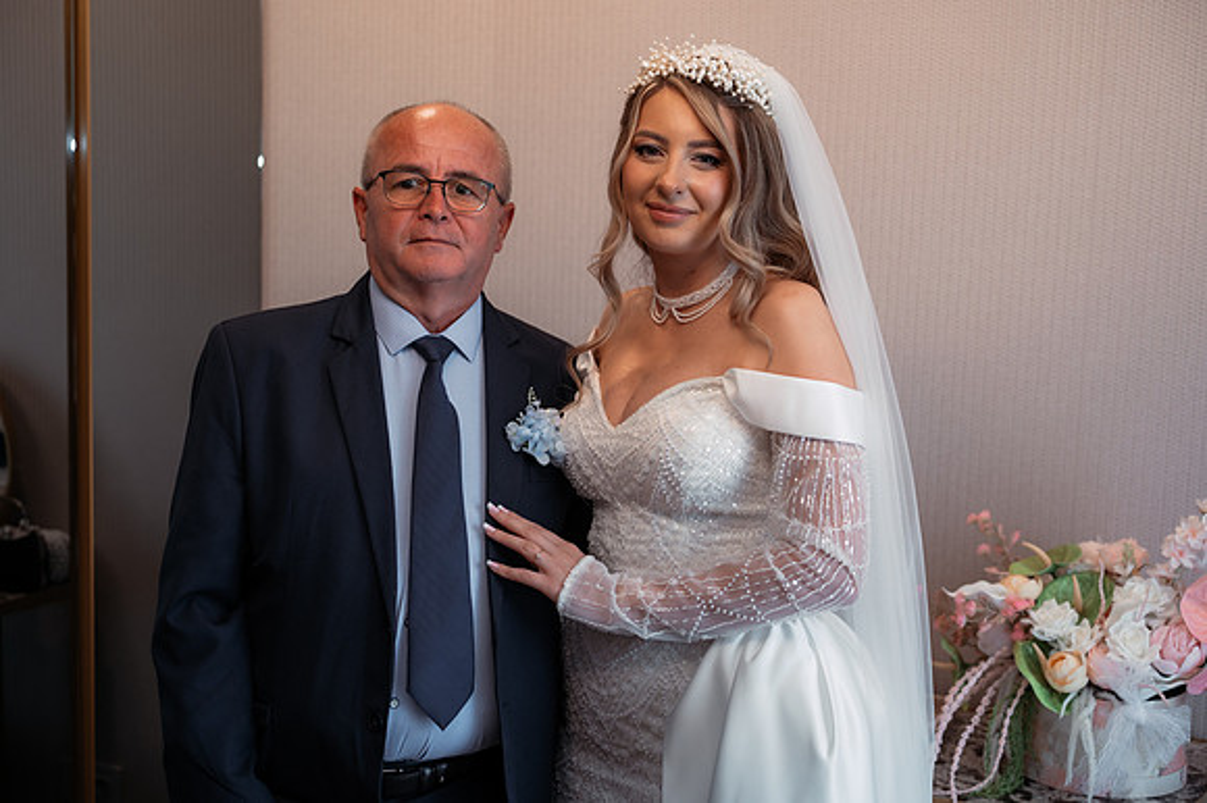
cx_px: 604
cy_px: 402
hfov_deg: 45.5
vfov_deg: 31.2
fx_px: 1441
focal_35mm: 43
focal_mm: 43
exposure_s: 1/200
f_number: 2.8
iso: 640
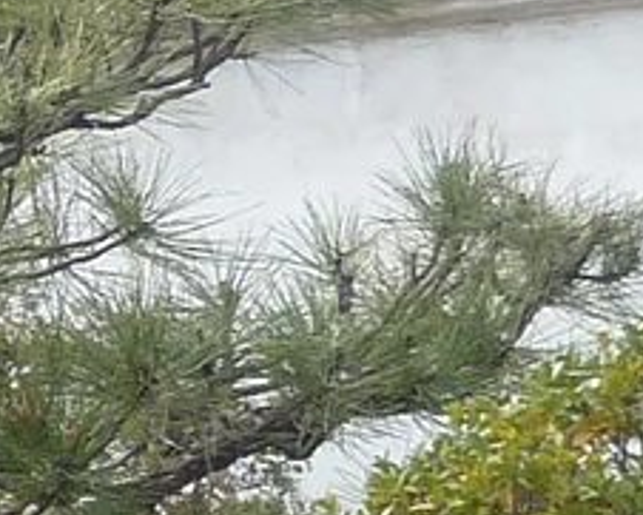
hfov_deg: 7.6
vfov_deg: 7.4
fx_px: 3941
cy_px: 728
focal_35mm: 207
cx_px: -1573
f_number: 4
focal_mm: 4.1
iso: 80
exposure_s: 1/125
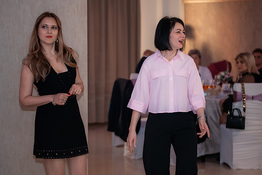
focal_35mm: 109
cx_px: 143
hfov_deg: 18.8
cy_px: 88
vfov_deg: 12.6
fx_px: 790
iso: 2000
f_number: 2.8
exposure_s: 1/250
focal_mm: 90
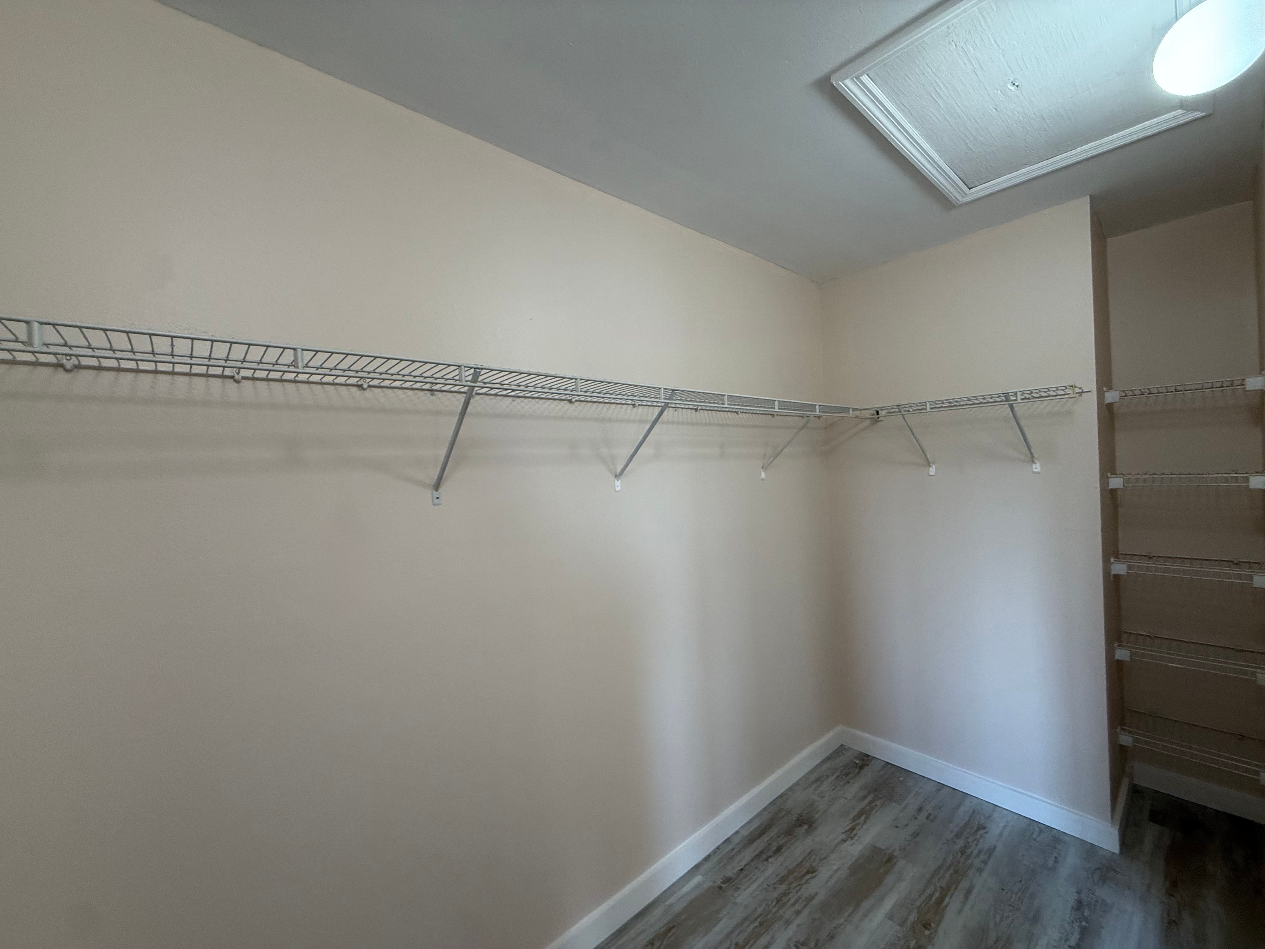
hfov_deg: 102.1
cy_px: 474
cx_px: 632
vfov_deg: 85.7
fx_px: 512
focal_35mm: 14
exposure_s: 1/120
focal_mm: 2.22
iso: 200
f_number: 2.2
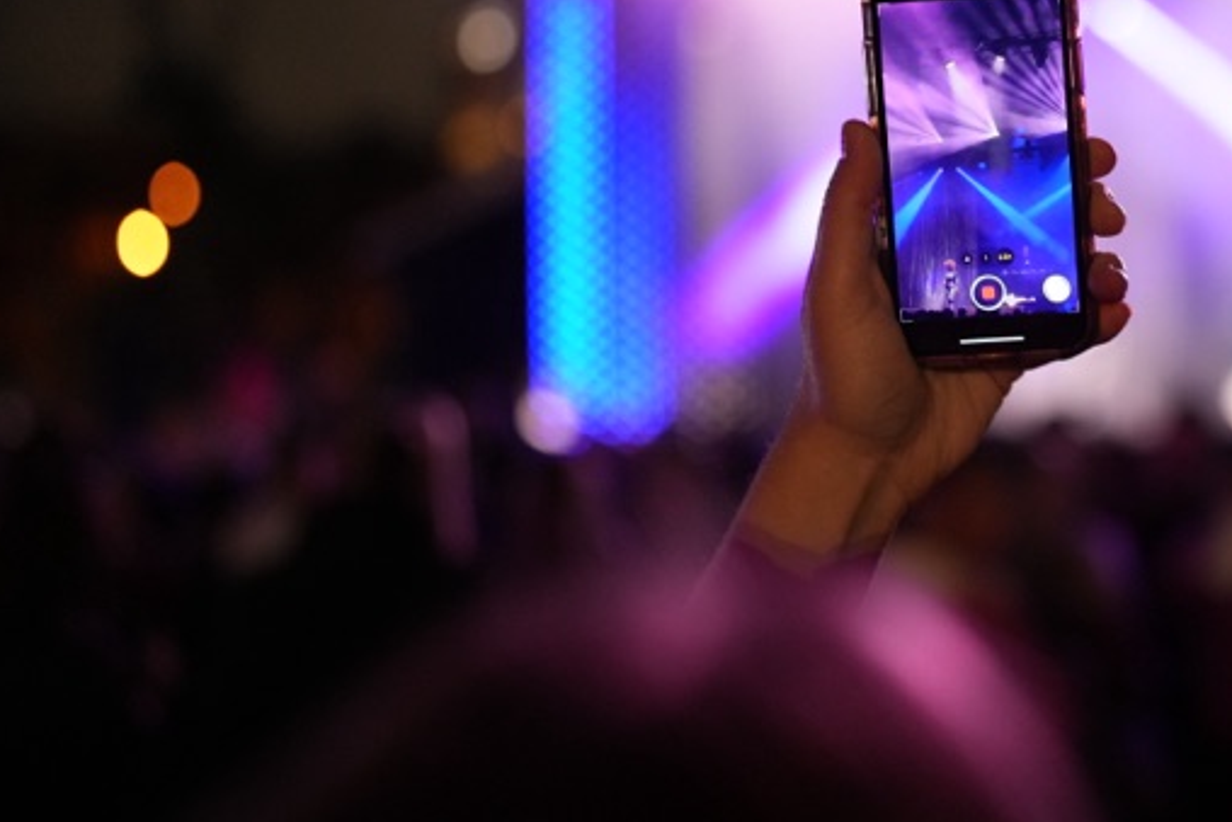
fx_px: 2122
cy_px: 211
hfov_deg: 31.6
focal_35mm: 62
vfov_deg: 21.7
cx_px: 960
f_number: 1.4
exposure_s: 1/100
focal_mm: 35
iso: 2000
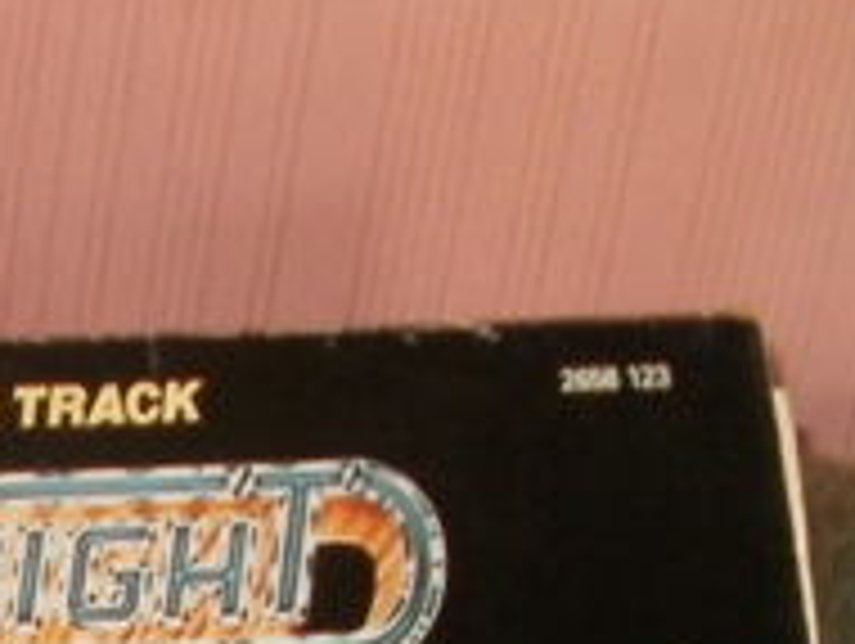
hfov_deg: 9.4
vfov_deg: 7.3
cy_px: 1603
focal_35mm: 189
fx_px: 4674
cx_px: -1116
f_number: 3.5
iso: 125
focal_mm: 6.3
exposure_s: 1/30
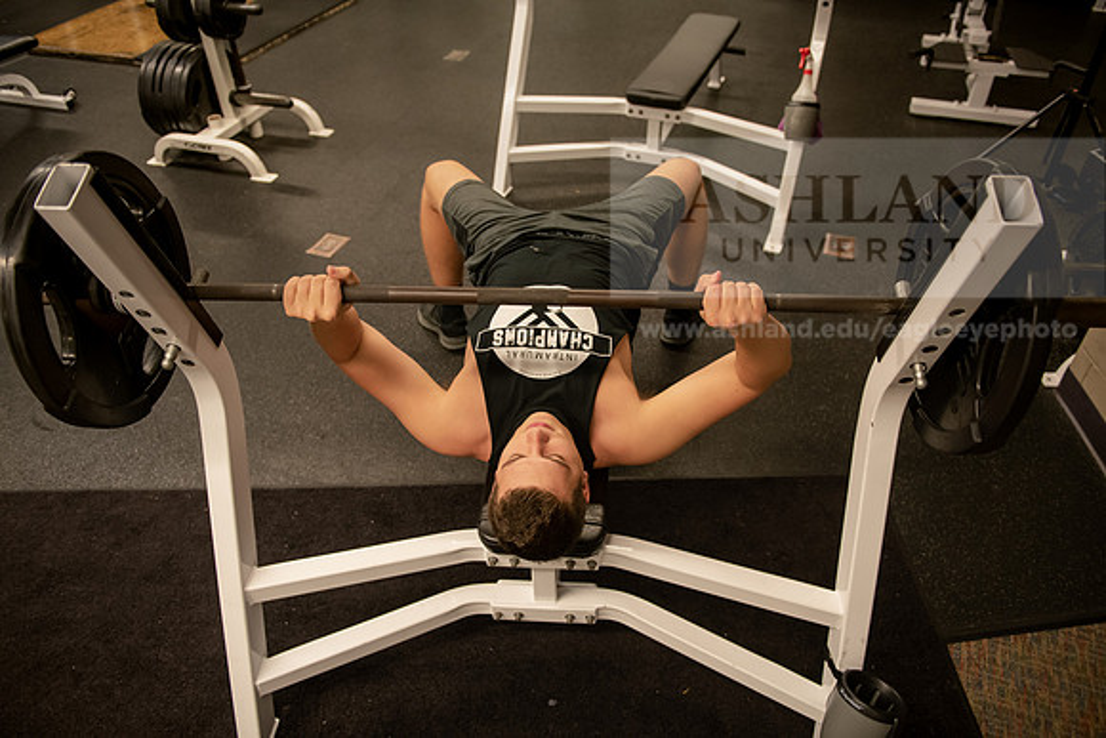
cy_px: 369
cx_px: 553
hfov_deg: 69.4
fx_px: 799
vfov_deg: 49.6
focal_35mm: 26
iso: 1000
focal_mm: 26
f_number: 3.2
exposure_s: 1/200
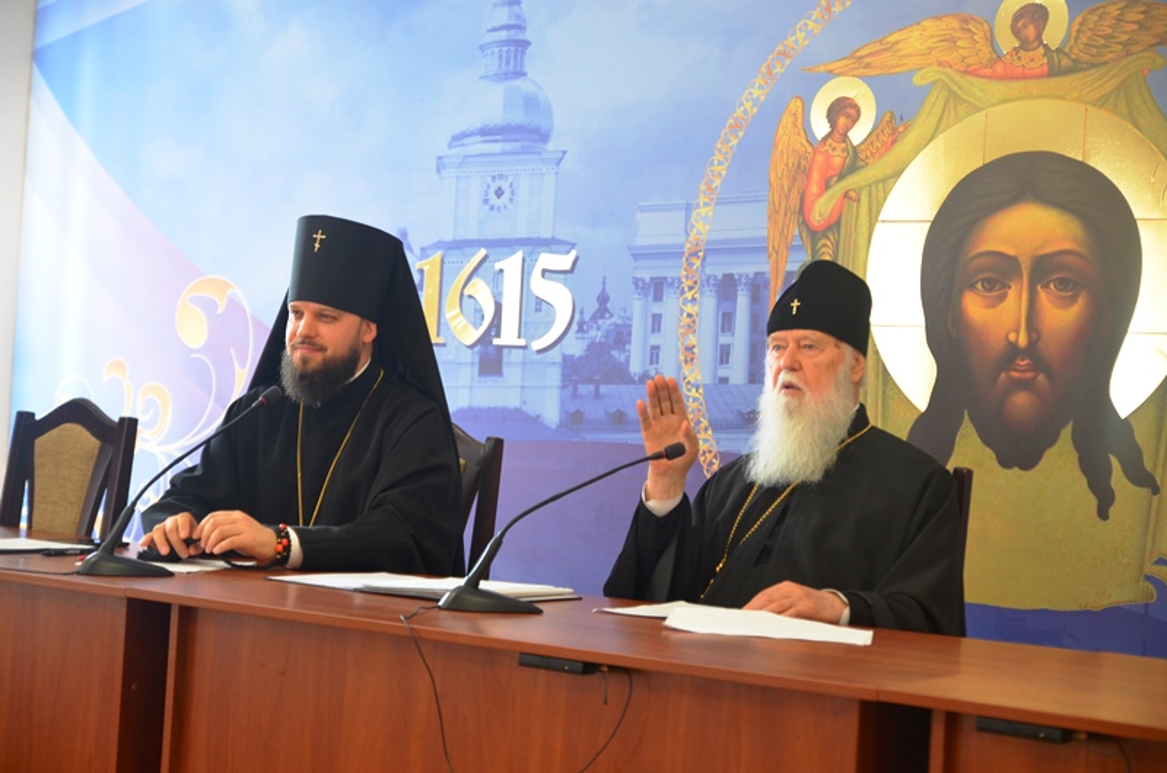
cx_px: 584
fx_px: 1941
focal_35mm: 60
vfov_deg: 22.5
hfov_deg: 33.5
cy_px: 386
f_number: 3.5
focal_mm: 40
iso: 800
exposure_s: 1/50
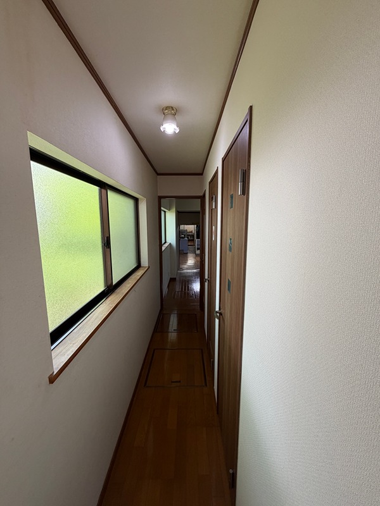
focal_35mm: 14
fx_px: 205
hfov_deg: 85.7
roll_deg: +1.0
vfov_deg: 102.1
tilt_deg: -6.2
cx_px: 190
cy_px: 253
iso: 160
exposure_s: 1/121
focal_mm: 2.22
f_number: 2.2
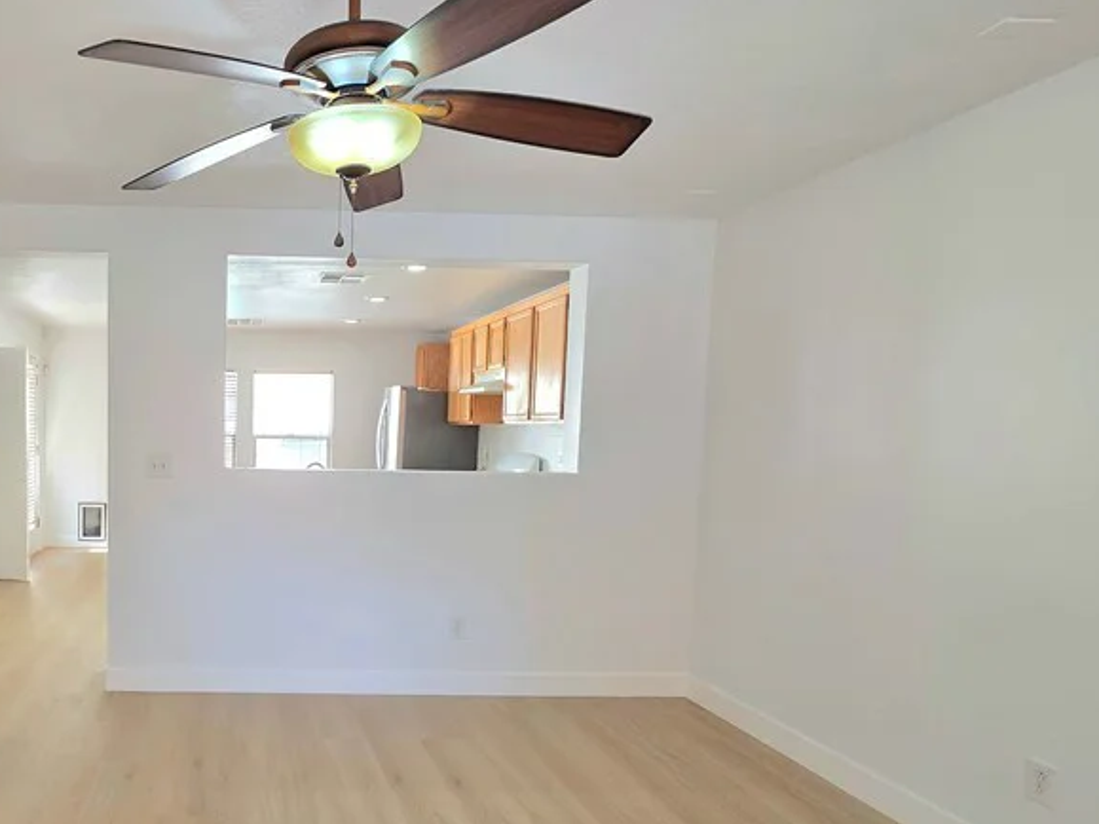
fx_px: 730
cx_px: 245
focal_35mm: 23
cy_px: 492
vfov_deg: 58.4
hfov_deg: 68.0
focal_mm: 2.2
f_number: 1.9
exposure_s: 1/60.2
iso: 250
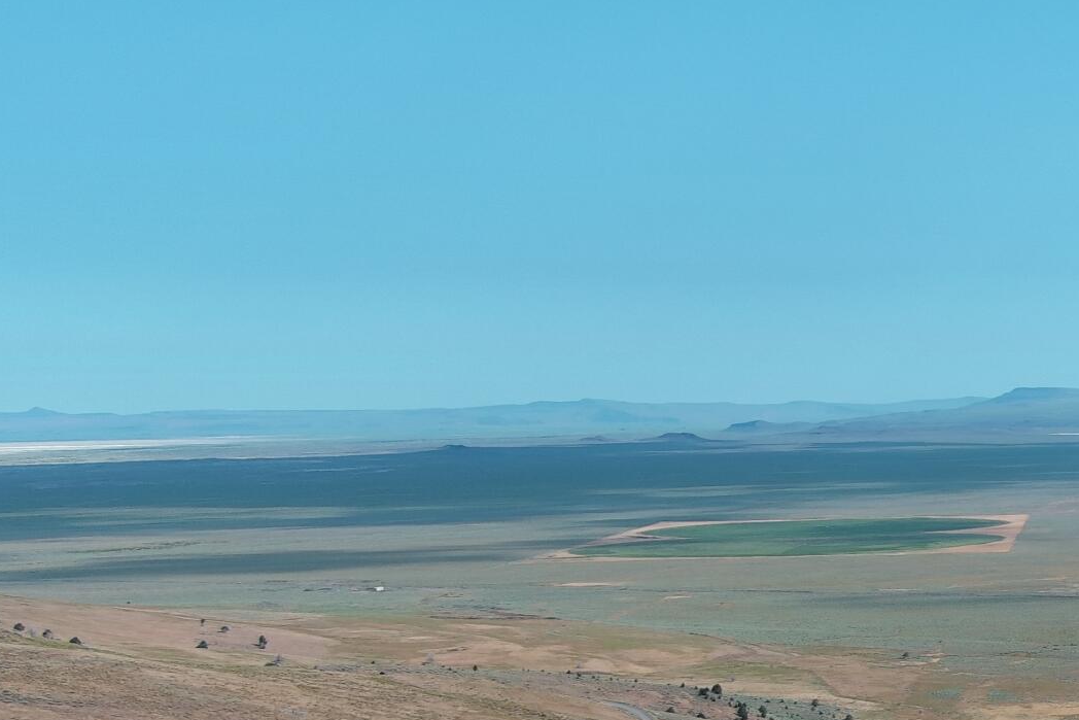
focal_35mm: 83
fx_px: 2488
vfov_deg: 16.3
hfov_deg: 22.3
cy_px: 579
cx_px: 1341
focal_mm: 10.57
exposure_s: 1/1560
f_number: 2.8
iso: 101
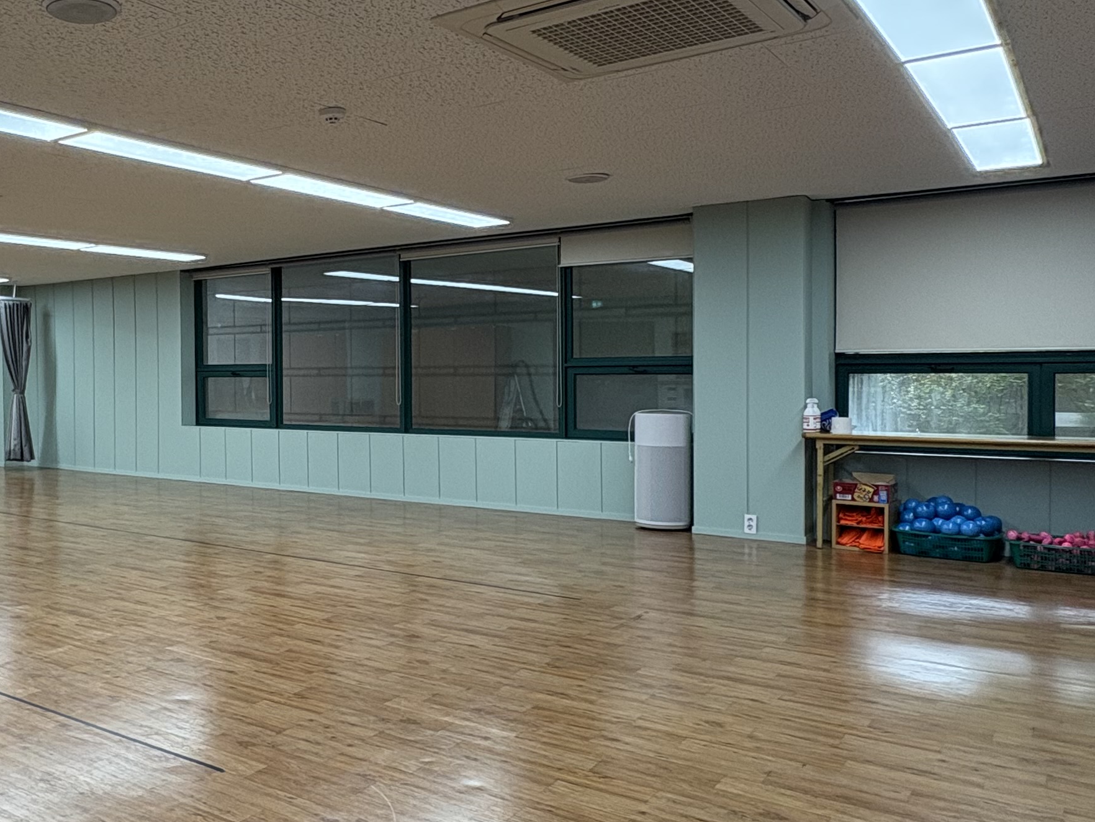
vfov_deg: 44.1
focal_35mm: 32
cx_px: 245
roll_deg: +1.0
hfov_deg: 53.6
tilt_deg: -0.2
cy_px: 382
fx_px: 1012
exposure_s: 1/124
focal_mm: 2.22
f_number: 2.2
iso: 125
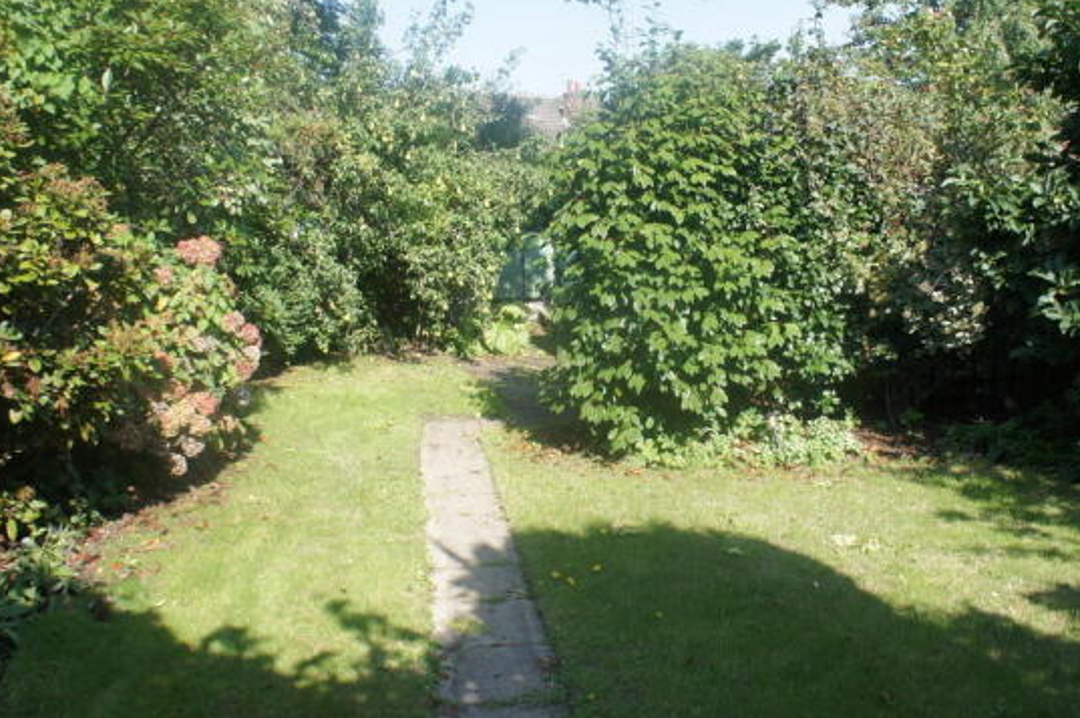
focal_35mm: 33
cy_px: 322
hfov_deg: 57.1
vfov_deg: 39.9
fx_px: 989
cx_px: 603
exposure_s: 1/160
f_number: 7.1
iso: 200
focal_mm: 18
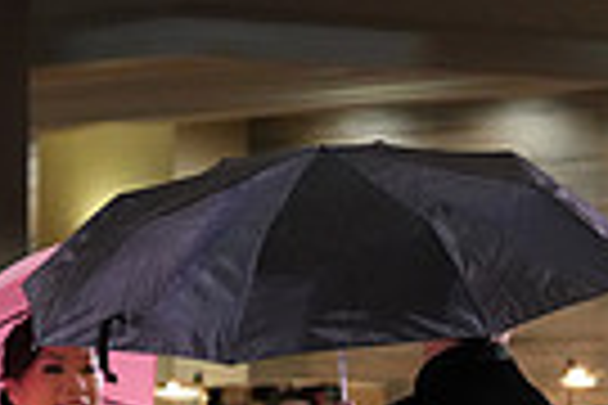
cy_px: 632
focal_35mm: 411
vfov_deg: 3.3
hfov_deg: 5.0
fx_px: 6941
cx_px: 167
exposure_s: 1/320
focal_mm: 96
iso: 5000
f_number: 5.6
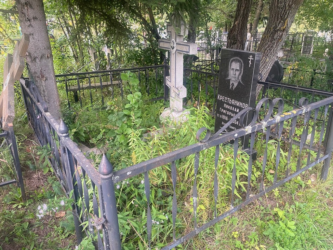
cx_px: 166
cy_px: 125
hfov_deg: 67.3
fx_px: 250
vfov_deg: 53.1
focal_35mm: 26
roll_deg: +0.8
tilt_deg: -20.1
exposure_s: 1/93
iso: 125
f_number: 1.8
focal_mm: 4.25
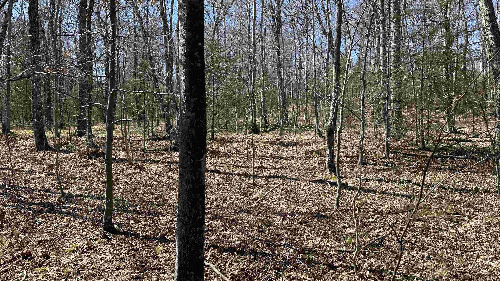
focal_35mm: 27
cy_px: 127
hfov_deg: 69.9
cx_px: 246
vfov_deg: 42.8
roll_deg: +0.3
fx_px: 358
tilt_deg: -1.7
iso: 80
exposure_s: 1/1664
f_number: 1.78
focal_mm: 6.86
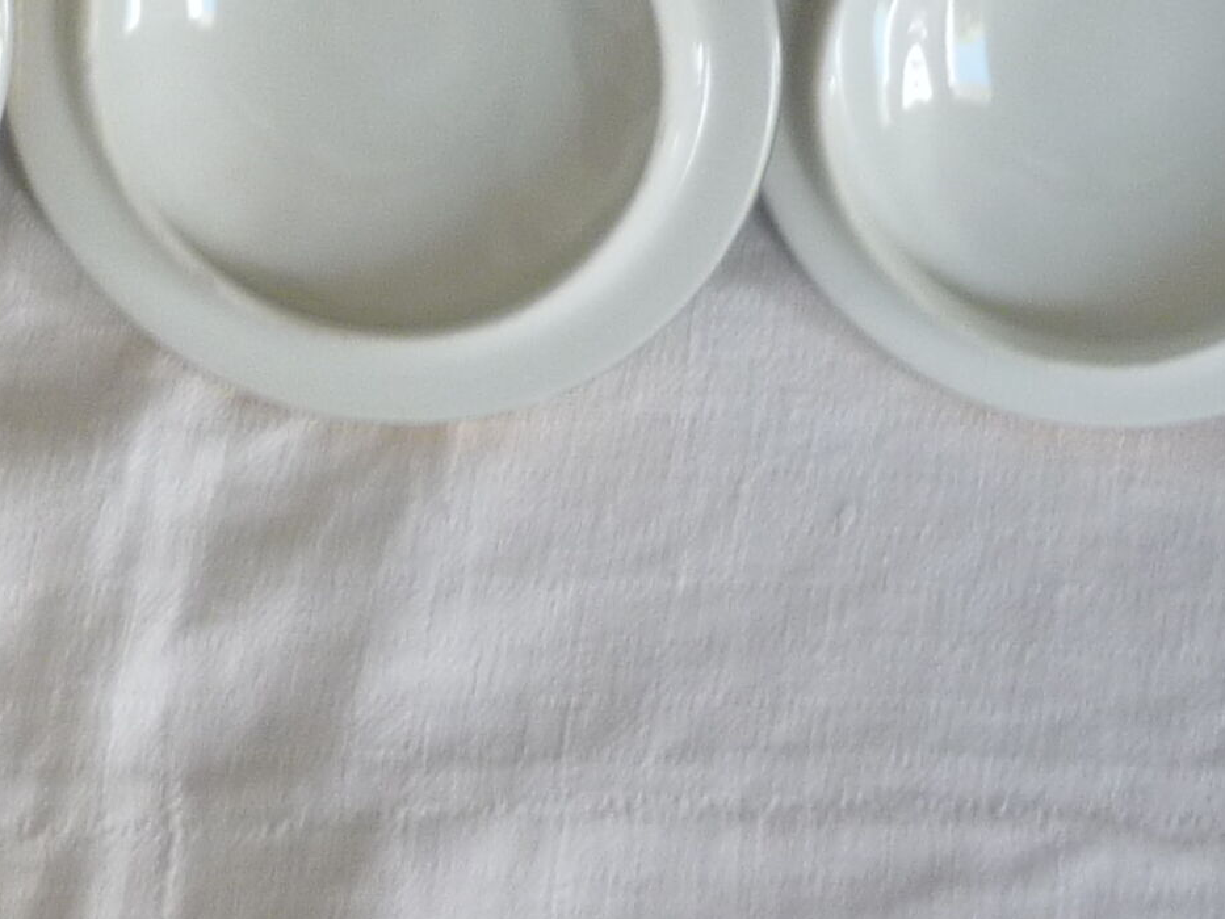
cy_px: -483
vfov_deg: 11.0
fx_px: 4566
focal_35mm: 129
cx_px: -91
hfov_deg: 14.9
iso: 125
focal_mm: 5.5
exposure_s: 1/30
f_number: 2.8
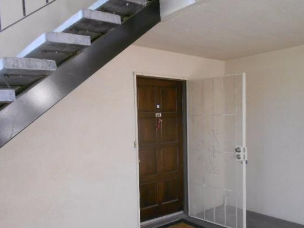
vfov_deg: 45.3
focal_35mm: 31
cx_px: 157
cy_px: 131
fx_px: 272
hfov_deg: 58.3
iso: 320
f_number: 3.2
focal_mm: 4.6
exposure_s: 1/30
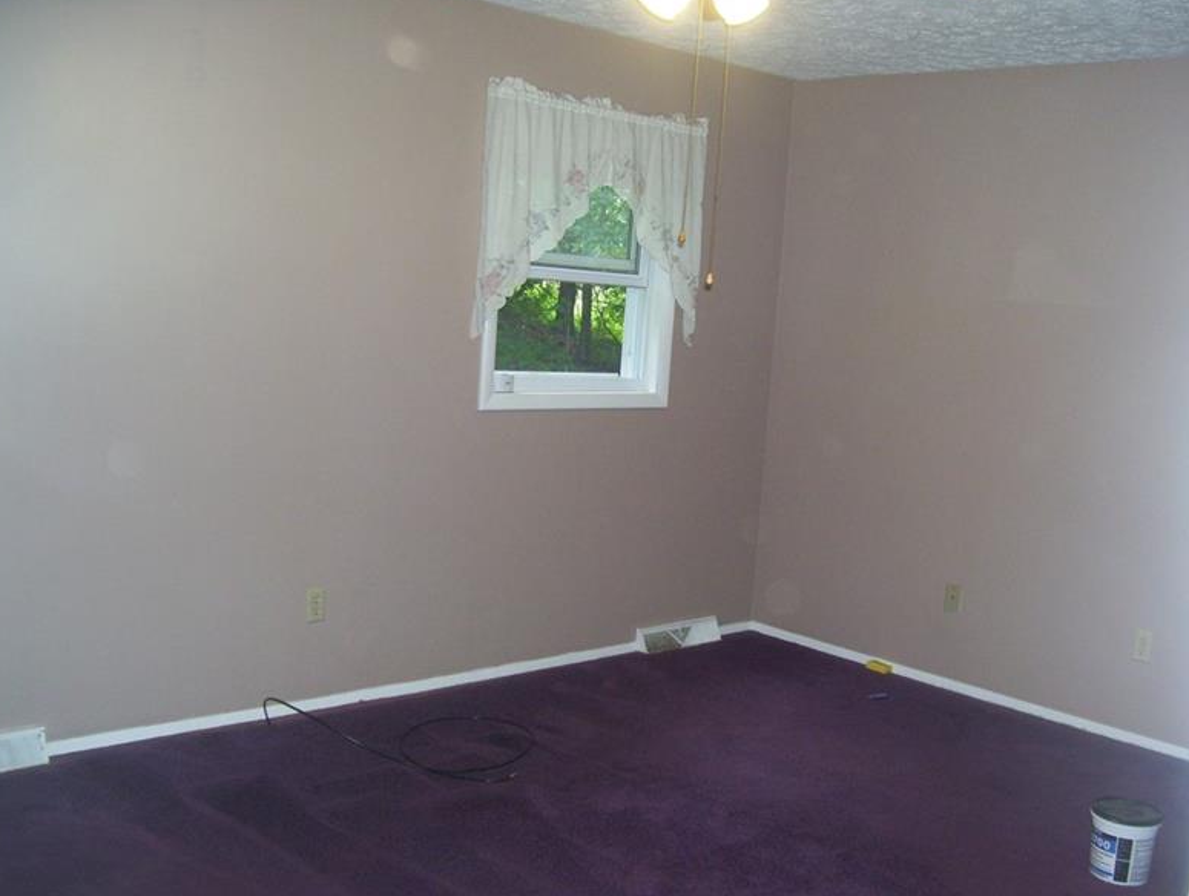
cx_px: 598
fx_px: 1273
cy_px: 450
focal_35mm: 37
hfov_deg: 50.1
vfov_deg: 38.8
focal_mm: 6
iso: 200
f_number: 2.7
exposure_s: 1/60
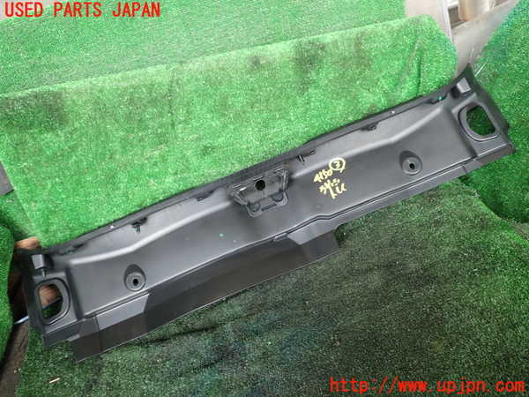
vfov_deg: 46.8
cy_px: 198
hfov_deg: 60.0
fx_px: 458
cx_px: 264
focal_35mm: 30
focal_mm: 5.4
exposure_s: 1/60
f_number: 2.3
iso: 160
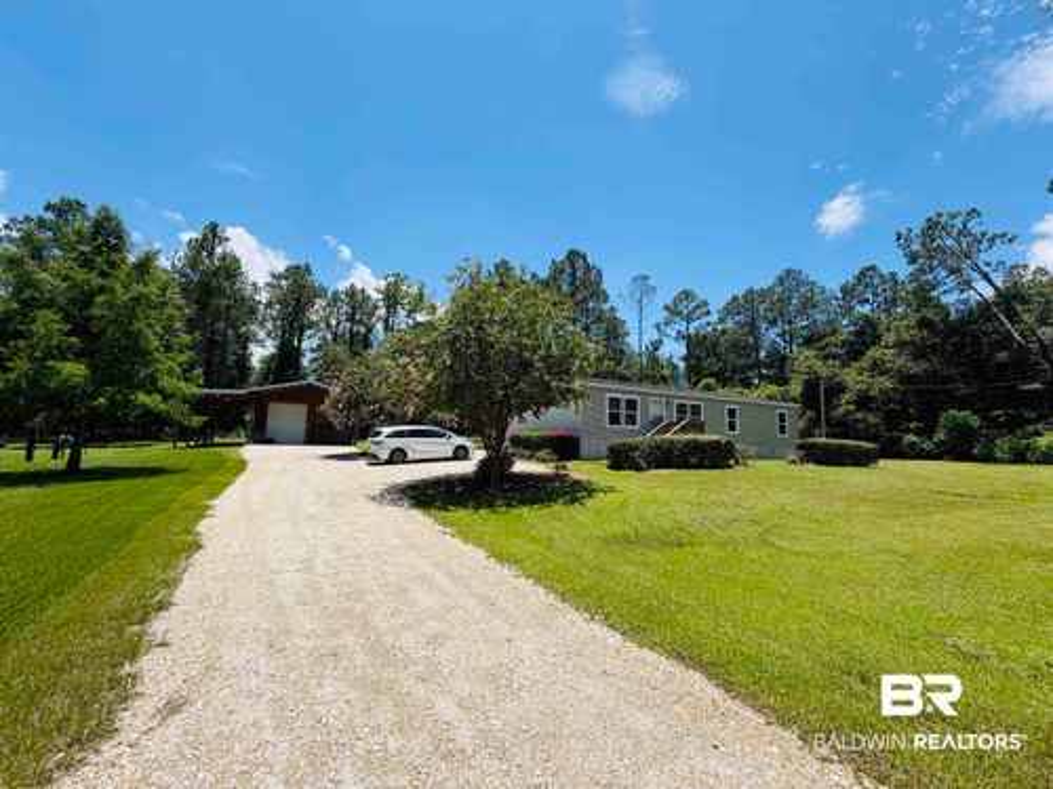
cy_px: 394
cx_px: 526
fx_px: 426
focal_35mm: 14
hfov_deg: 102.1
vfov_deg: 85.7
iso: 20
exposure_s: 1/820
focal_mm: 2.22
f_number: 2.2
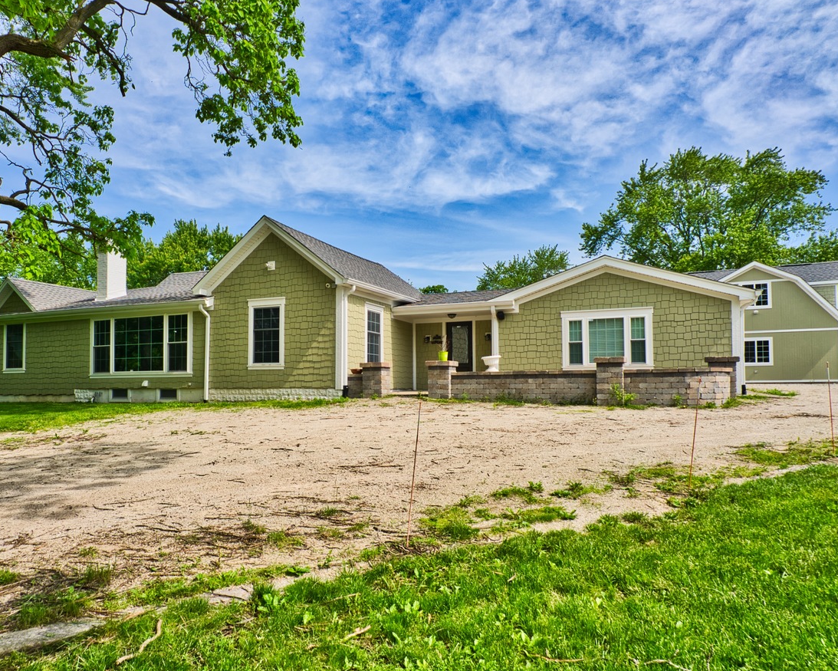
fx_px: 620
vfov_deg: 56.7
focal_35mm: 25
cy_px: 368
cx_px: 368
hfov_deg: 67.8
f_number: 10
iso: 200
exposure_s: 1/320
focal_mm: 18
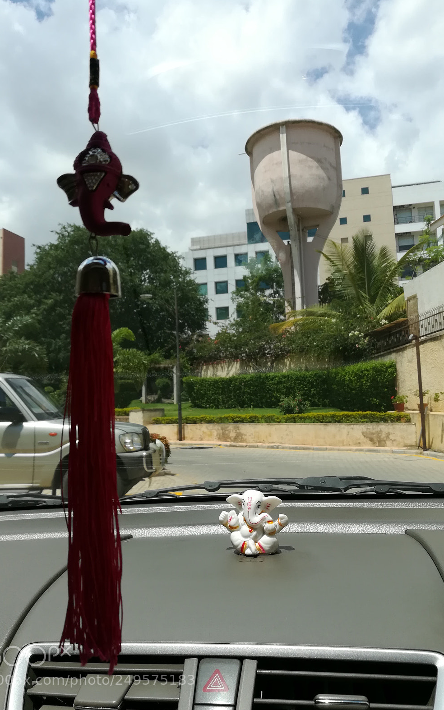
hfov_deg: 44.5
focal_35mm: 28
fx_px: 542
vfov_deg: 66.5
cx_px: 230
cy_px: 355
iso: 50
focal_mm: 3.83
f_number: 2.2
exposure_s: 1/1153
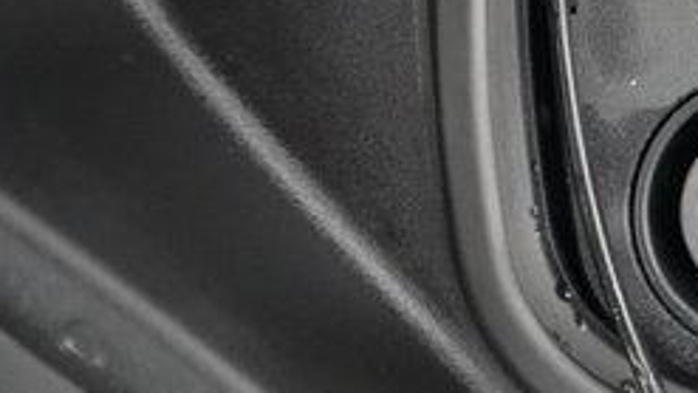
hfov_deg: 25.2
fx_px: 1407
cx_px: 828
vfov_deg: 15.4
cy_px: -48
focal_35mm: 76
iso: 12800
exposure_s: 1/80
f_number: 2.8
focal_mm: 28
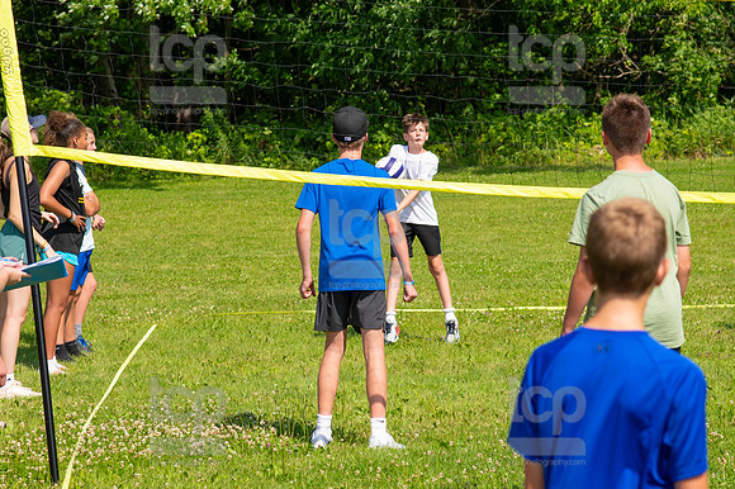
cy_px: 244
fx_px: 2632
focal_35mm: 129
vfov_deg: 10.6
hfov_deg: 15.9
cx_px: 368
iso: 200
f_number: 5.6
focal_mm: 86
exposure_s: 1/800
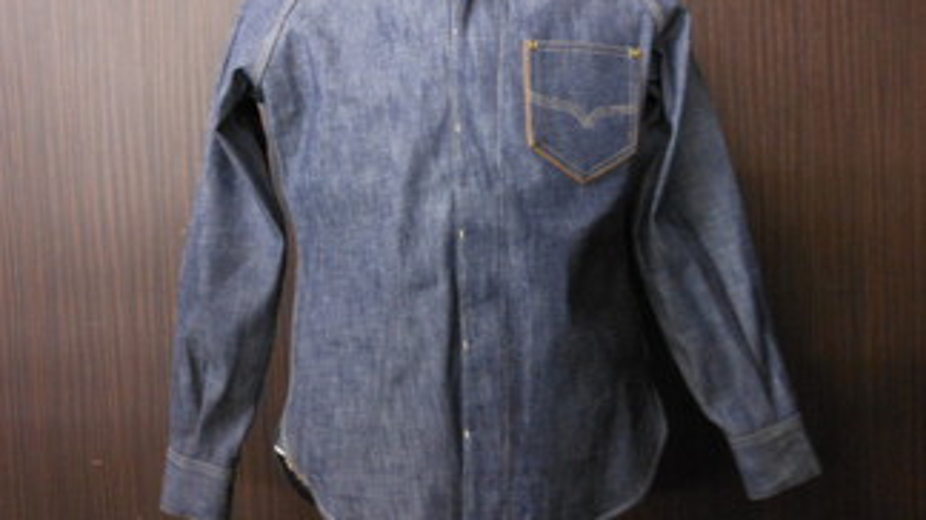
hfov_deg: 59.4
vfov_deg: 35.5
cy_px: 210
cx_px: 432
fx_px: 810
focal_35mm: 33
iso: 400
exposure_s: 1/6
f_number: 3.7
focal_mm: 5
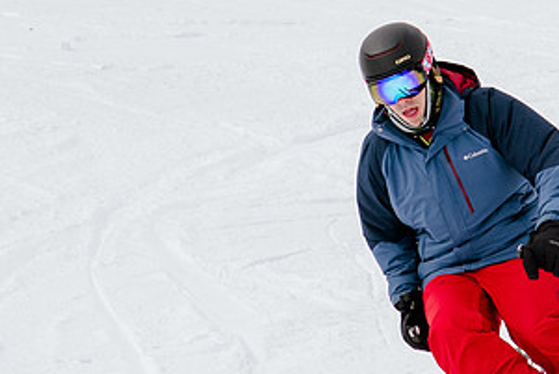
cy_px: 94
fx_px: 7721
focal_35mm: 497
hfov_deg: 4.1
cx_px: 455
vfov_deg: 2.8
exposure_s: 1/1600
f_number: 5.6
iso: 400
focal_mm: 95
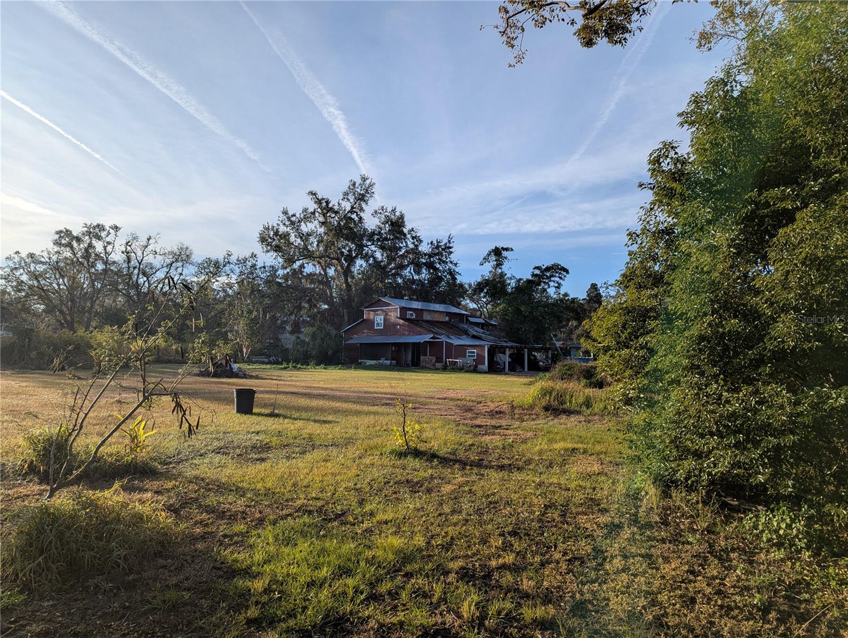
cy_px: 319
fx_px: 589
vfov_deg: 56.9
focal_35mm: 24
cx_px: 424
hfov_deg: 71.5
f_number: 1.85
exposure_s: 1/2632
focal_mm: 6.81
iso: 48
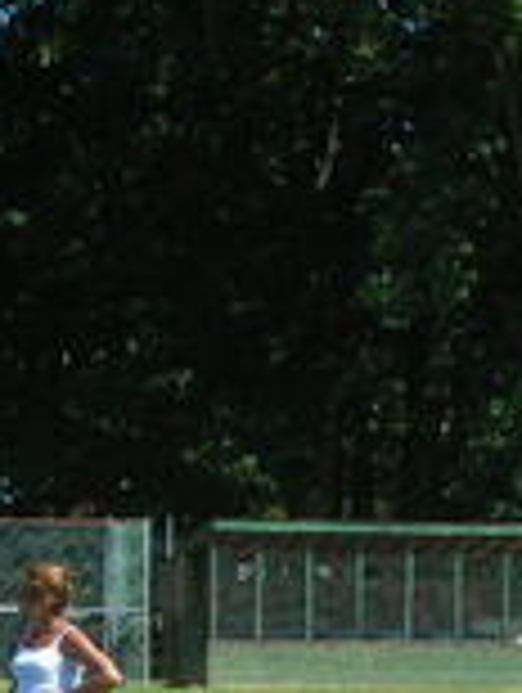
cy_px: 576
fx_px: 4010
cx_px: 90
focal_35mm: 200
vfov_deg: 9.8
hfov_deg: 7.4
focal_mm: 12.7
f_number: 4.2
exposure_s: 1/287
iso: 50
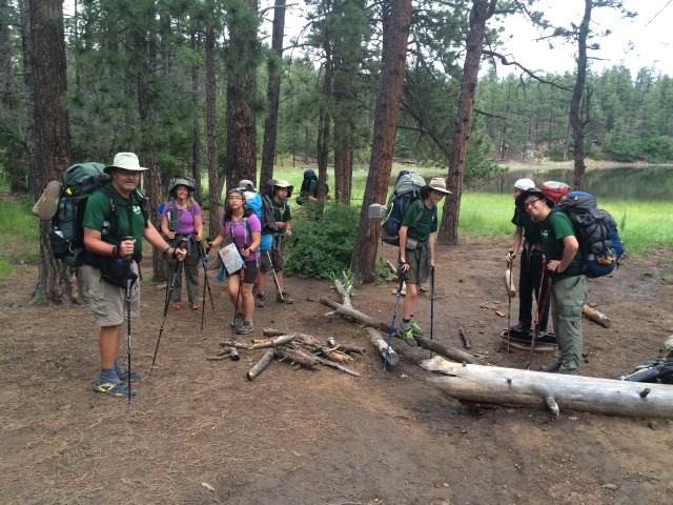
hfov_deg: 61.7
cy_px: 252
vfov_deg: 48.2
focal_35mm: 29
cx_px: 336
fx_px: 564
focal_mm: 4.15
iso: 125
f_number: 2.2
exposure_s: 1/30
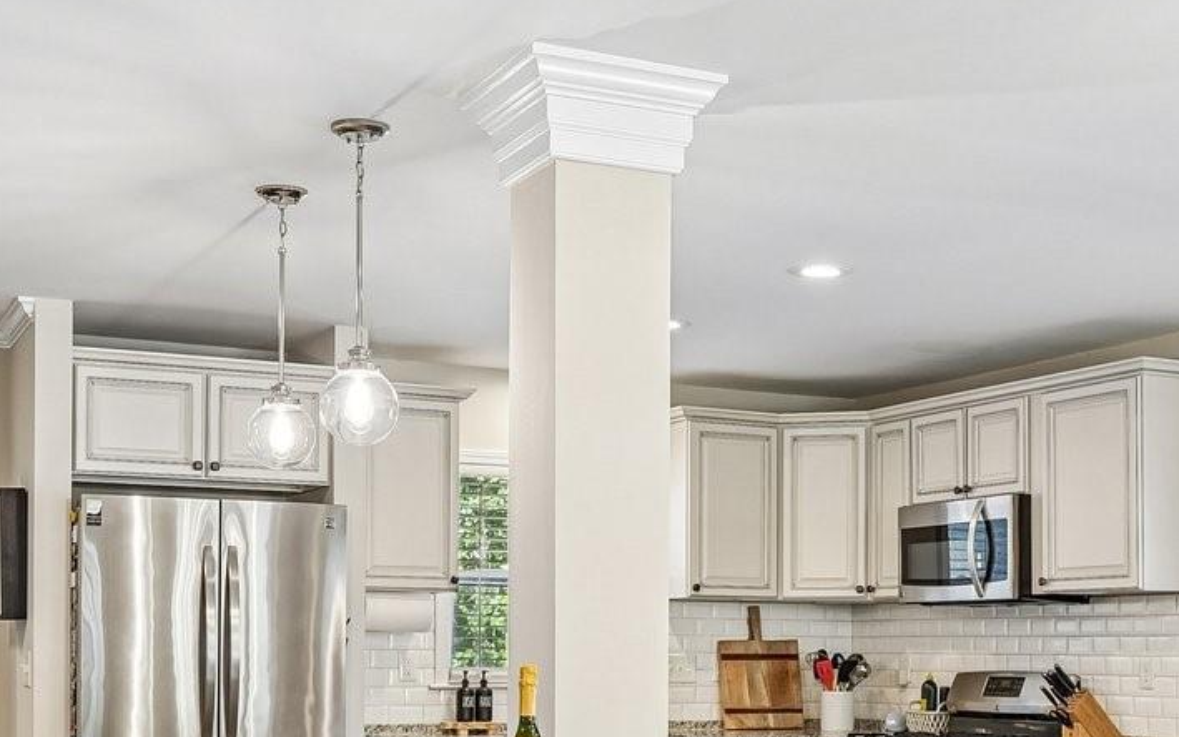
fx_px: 1703
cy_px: 690
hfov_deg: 38.0
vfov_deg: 23.6
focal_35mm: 53
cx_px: 707
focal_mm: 18
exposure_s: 1/13
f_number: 8
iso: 400
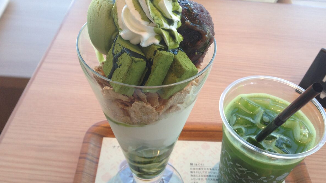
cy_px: 85
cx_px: 176
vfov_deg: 30.4
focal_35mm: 39
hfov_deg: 51.5
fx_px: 337
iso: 64
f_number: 2.4
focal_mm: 4.12
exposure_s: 1/120
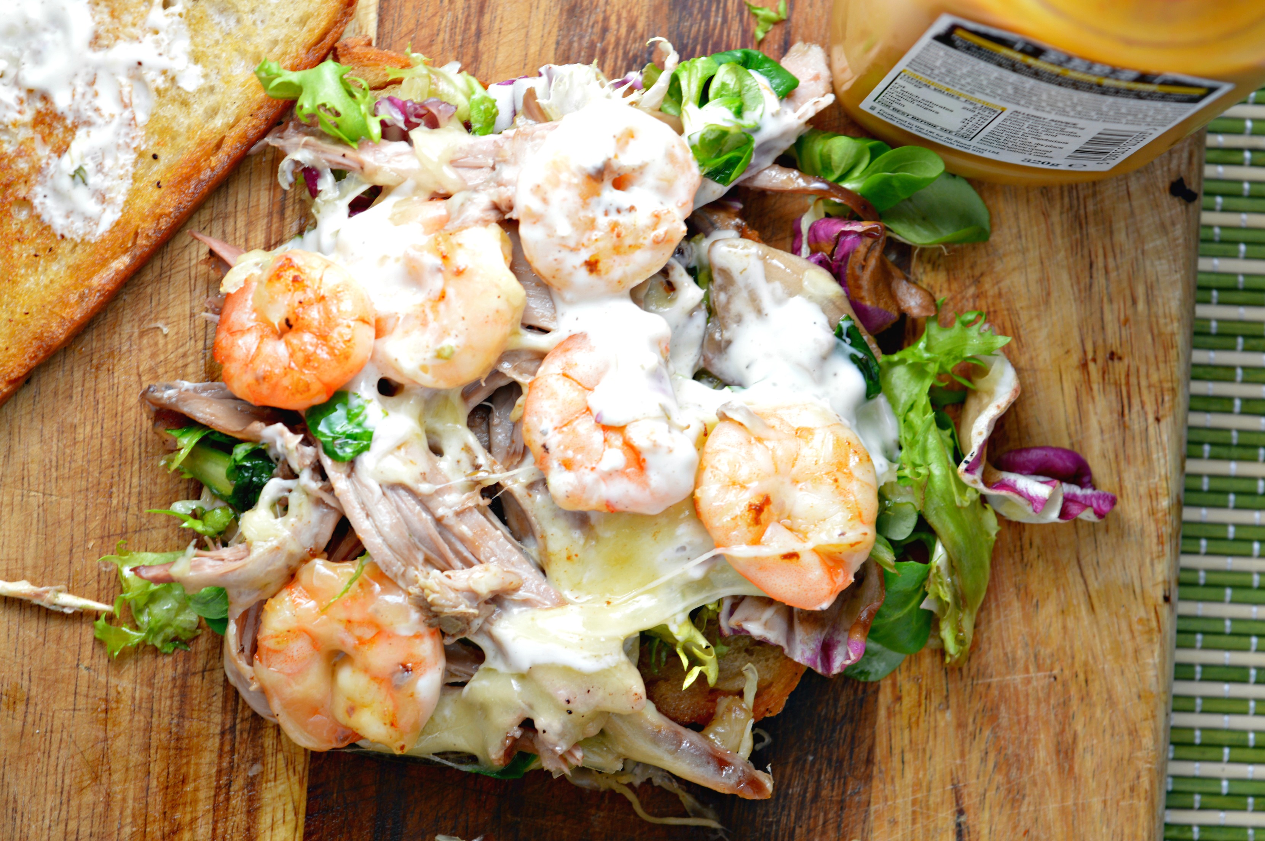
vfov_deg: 16.5
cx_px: 632
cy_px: 420
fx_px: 2896
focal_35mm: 82
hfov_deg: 24.6
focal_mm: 55
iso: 100
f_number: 5.6
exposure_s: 1/25
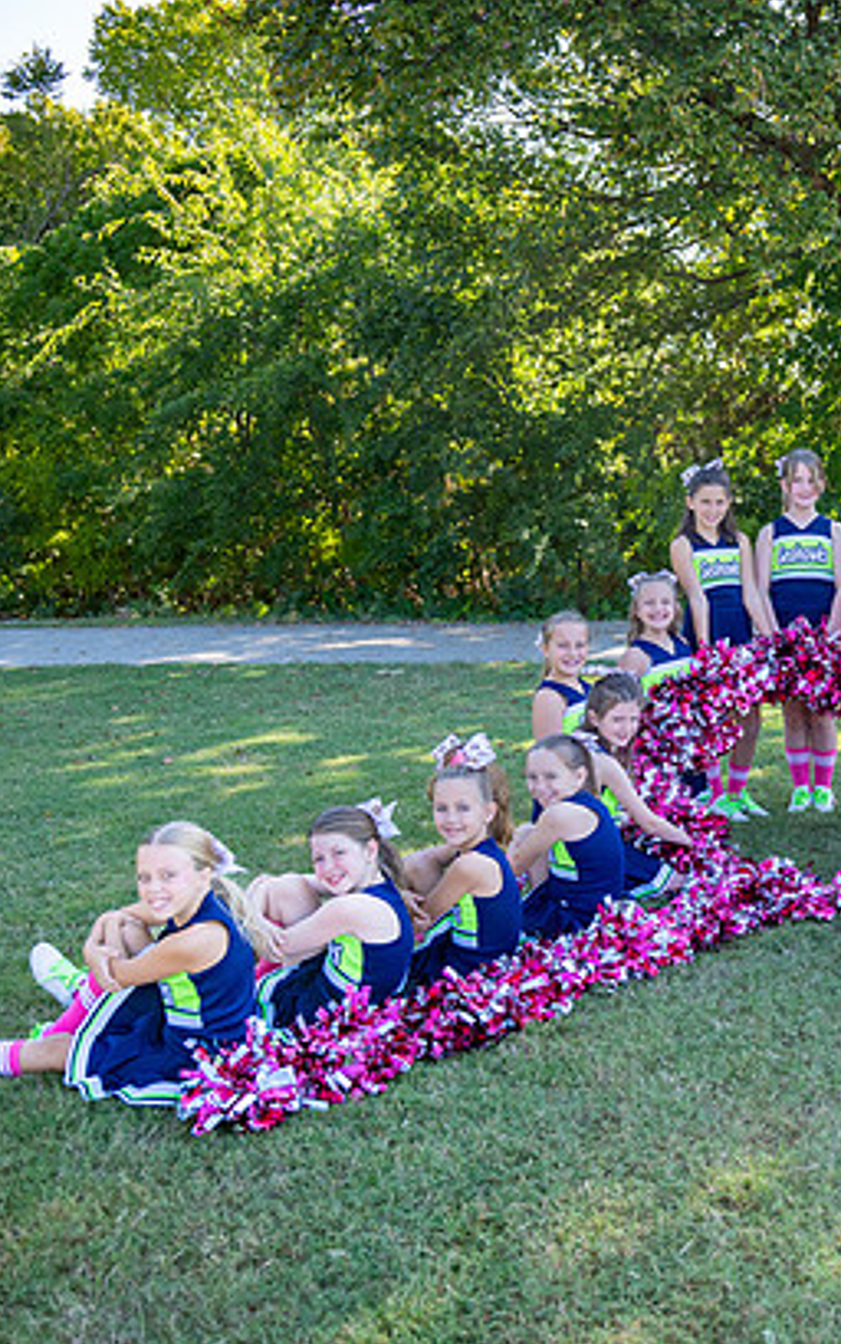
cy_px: 675
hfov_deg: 30.5
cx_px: 773
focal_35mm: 40
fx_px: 1465
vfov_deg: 49.3
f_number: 2.8
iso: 320
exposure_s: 1/1000
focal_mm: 24
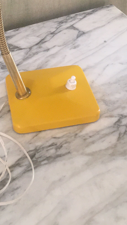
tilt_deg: -30.7
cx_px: 49
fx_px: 383
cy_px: 6
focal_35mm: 64
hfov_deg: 18.8
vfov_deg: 30.7
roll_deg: -1.1
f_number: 2.2
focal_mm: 4.15
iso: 160
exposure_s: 1/33
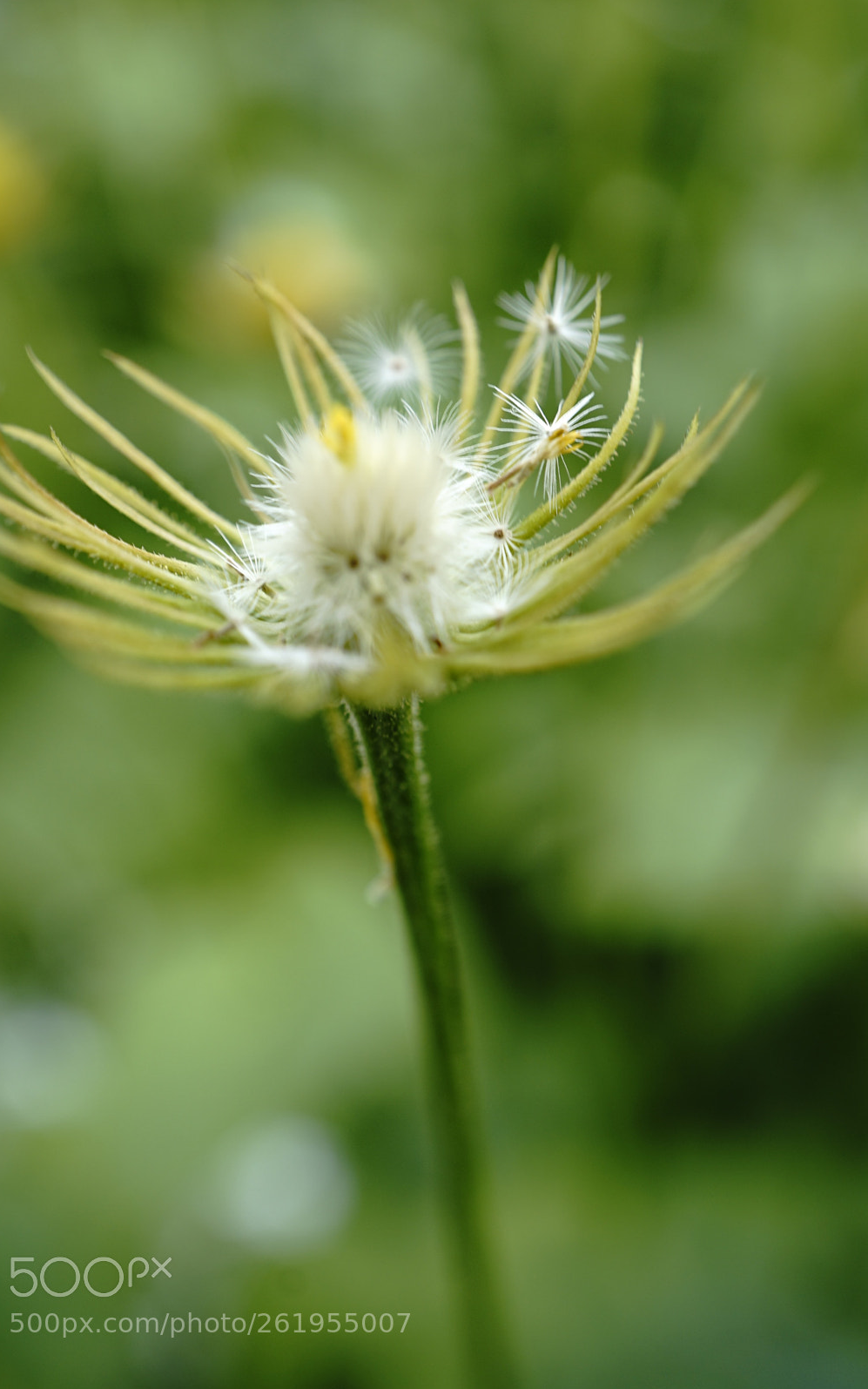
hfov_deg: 28.0
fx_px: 1741
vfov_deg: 43.5
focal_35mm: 46
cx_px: 420
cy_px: 695
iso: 100
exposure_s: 1/60
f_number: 5.6
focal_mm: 30
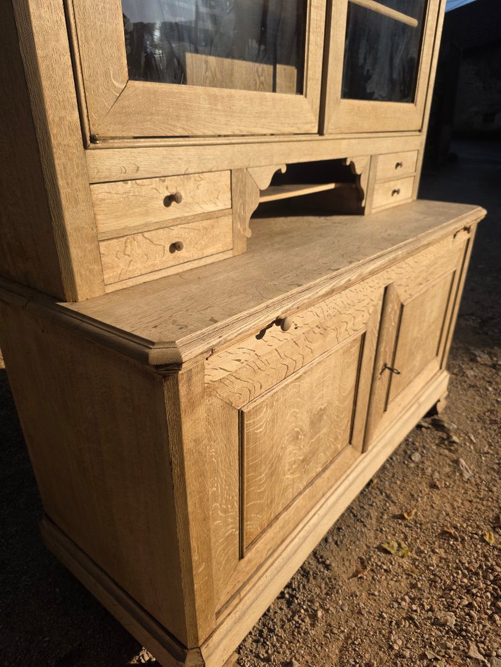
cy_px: 334
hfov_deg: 58.9
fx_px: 444
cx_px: 250
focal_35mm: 23
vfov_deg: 73.9
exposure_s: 1/7333
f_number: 1.7
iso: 80
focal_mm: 6.3
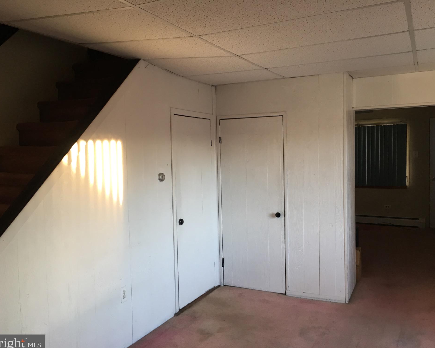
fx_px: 399
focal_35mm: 31
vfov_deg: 47.1
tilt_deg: -3.3
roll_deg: +1.8
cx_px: 225
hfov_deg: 57.2
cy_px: 175
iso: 64
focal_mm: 4.15
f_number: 2.2
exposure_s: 1/30
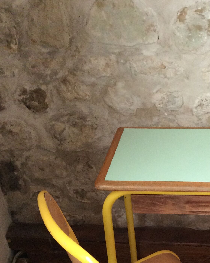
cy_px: 239
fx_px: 451
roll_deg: -0.7
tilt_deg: -37.1
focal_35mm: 58
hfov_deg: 25.6
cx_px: 182
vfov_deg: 31.0
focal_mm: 3.3
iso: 160
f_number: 2.4
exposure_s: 1/25
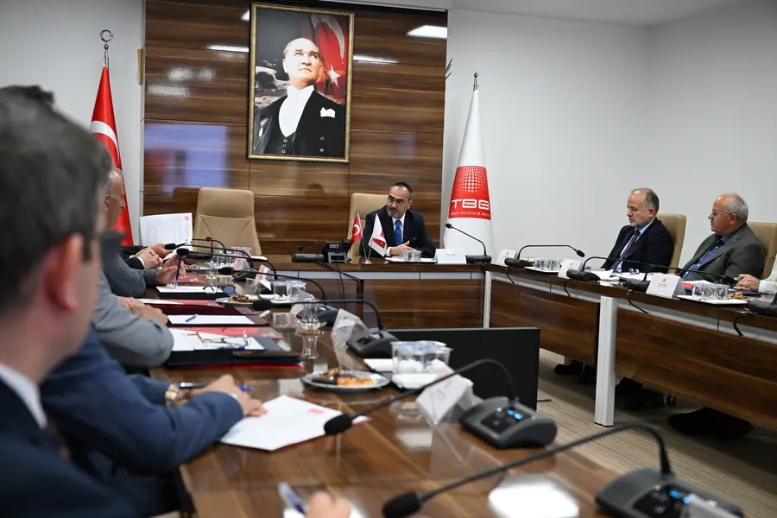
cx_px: 388
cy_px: 259
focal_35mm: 44
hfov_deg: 44.5
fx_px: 950
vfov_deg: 30.5
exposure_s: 1/250
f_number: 4.5
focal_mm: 44
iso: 3200
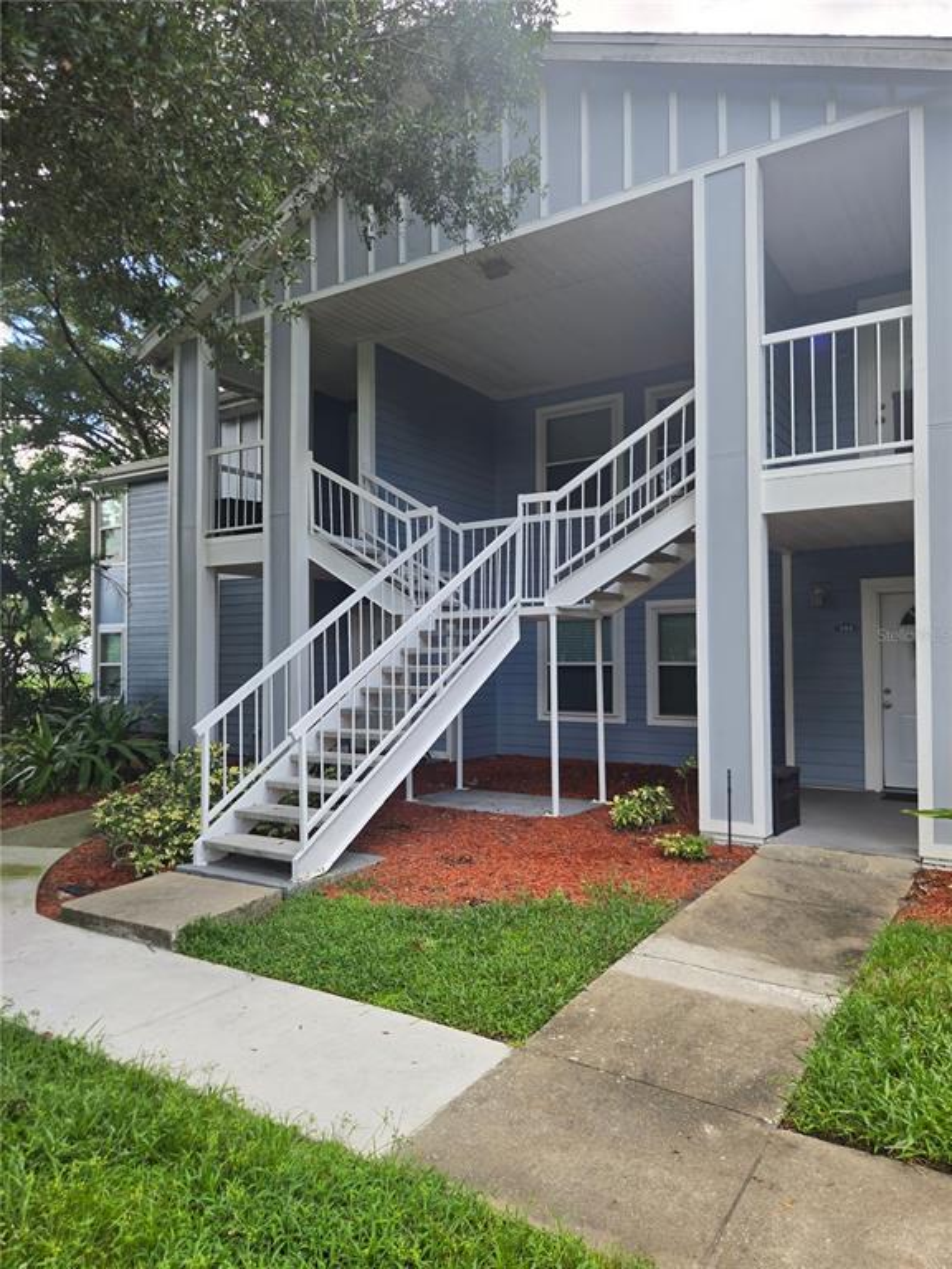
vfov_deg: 73.9
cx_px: 476
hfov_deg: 58.9
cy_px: 634
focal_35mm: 23
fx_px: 843
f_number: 1.8
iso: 25
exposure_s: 1/232
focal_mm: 5.4
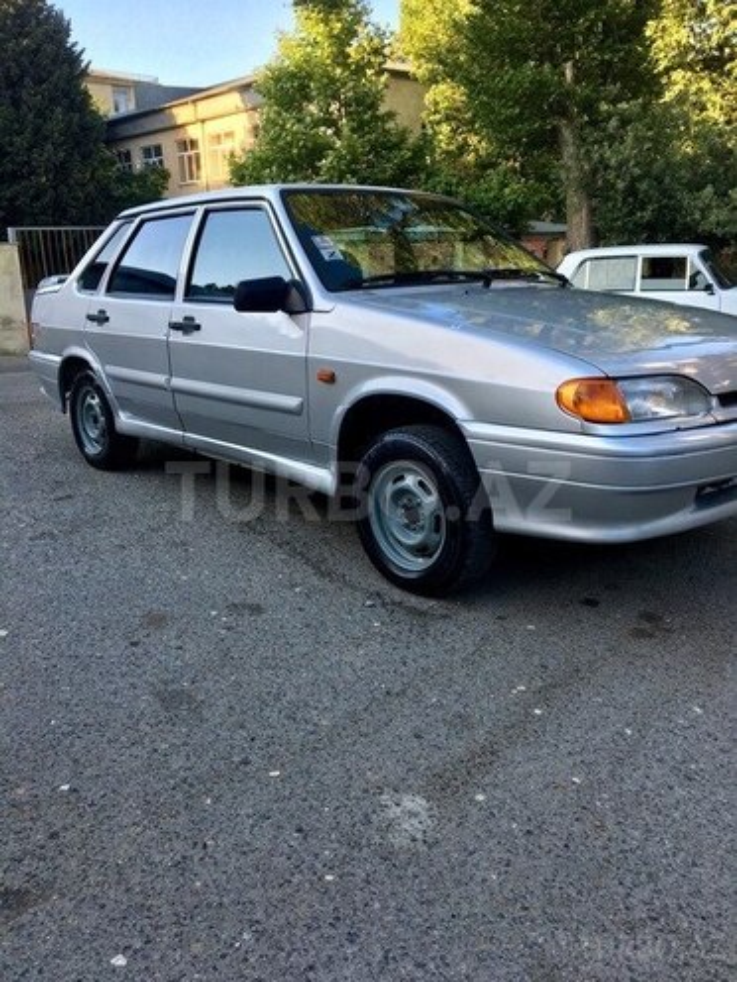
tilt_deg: -16.7
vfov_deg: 61.7
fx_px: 823
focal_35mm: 29
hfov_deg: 48.2
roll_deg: +0.2
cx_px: 368
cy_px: 491
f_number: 2.2
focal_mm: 4.15
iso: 25
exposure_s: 1/190
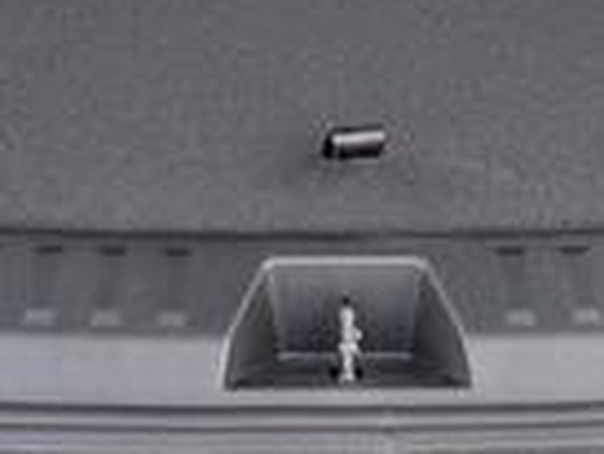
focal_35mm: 112
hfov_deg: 17.5
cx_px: 344
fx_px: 1956
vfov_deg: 11.4
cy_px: -555
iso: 21
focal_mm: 6.9
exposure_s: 1/278
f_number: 1.68
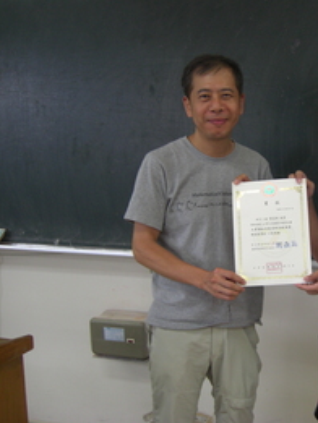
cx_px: 282
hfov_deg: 27.6
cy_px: 212
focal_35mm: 51
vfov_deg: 37.5
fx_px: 624
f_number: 2.8
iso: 200
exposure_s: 1/50
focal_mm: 7.9
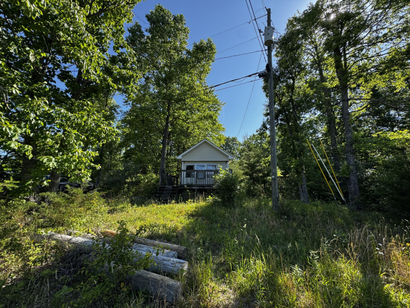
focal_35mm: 14
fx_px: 166
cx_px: 205
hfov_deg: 102.1
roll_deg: -0.3
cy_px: 154
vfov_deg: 85.7
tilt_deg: +12.8
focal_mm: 2.22
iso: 40
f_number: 2.2
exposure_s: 1/476
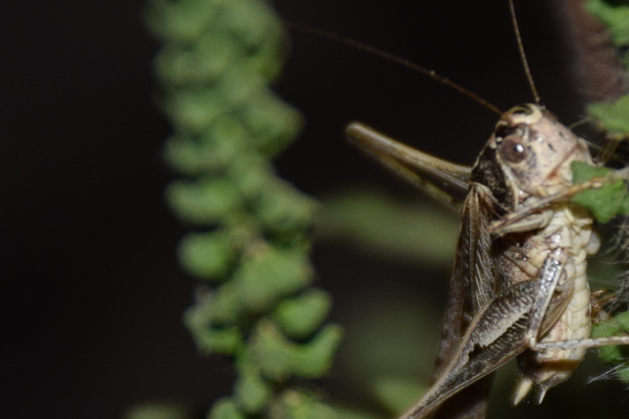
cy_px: 274
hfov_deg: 6.5
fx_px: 5502
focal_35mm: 315
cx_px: 400
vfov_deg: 4.4
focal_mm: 140
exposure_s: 1/200
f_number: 5.6
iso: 320
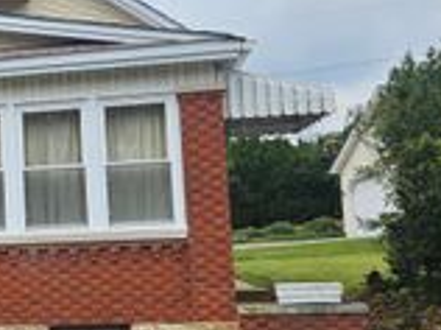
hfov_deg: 23.7
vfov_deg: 20.1
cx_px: -126
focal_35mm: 73
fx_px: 929
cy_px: 203
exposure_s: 1/1746
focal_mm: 5.4
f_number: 1.8
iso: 25
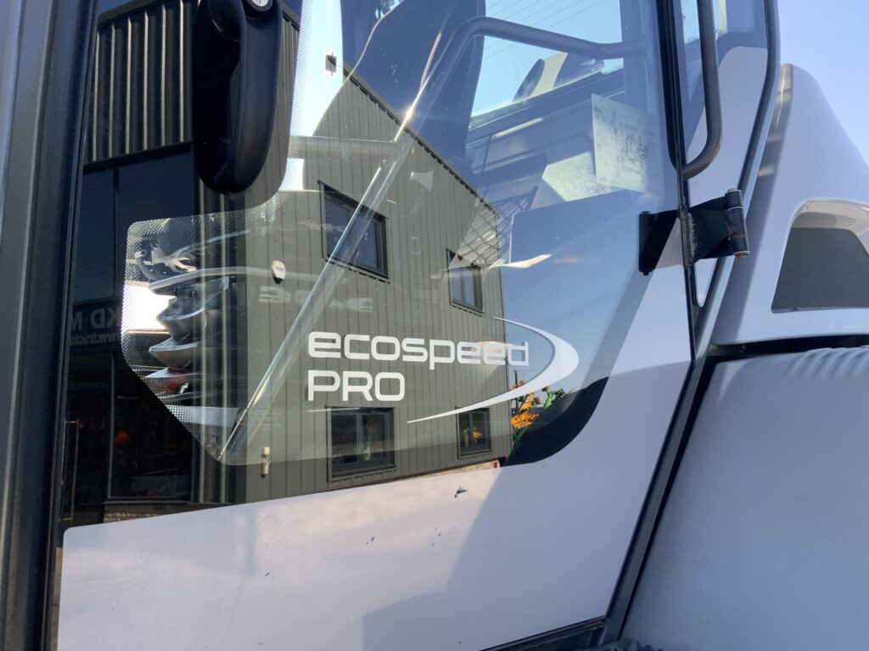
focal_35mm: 29
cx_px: 434
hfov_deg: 61.7
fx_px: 728
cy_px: 326
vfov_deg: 48.2
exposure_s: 1/283
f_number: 1.8
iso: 16
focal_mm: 3
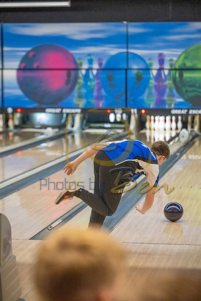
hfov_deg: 11.9
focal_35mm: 115
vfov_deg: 17.8
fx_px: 963
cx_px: 100
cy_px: 150
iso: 4000
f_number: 3.2
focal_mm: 115
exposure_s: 1/800
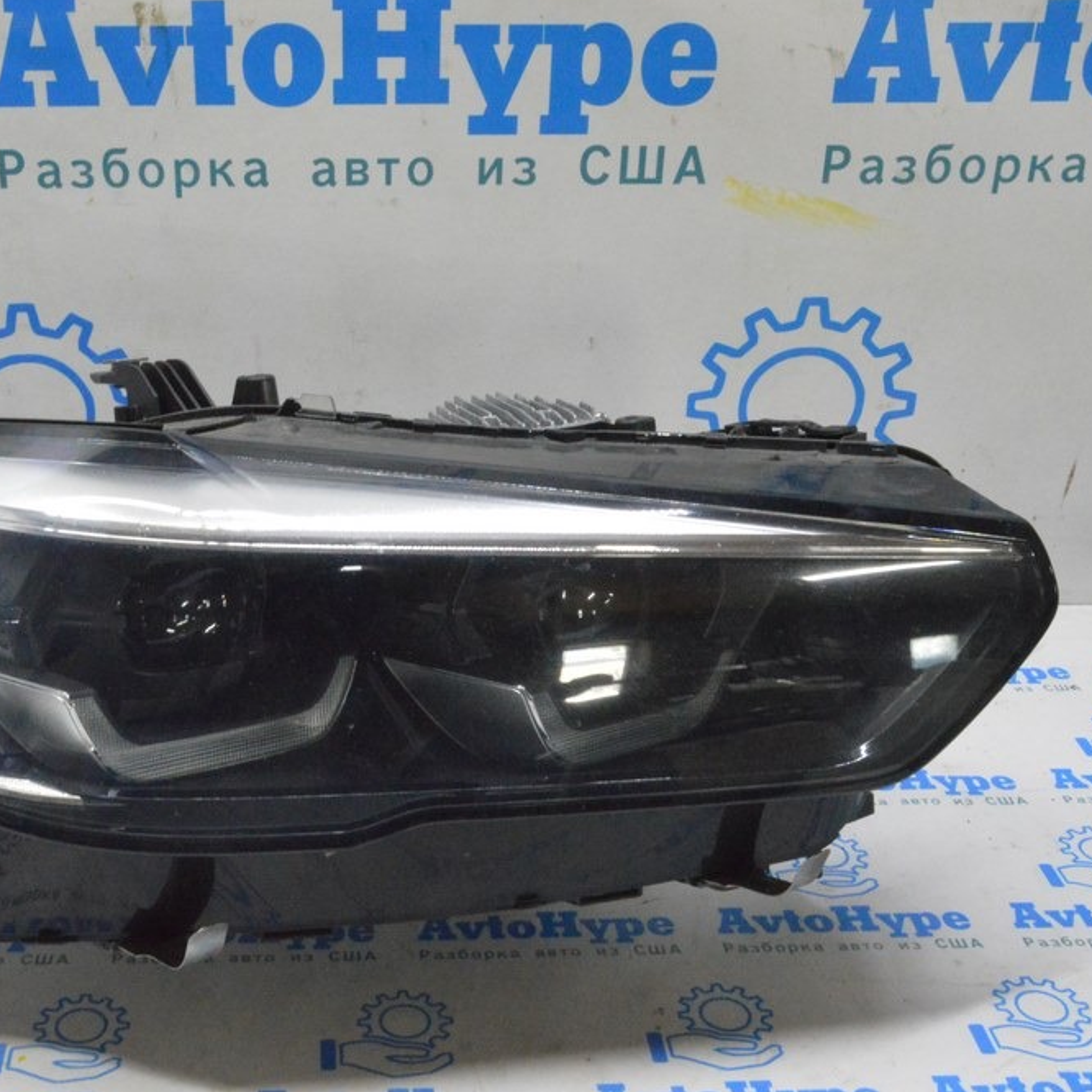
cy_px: 550
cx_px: 354
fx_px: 1677
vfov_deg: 36.1
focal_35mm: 47
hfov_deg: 35.7
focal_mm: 24
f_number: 20
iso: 6400
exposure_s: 1/20
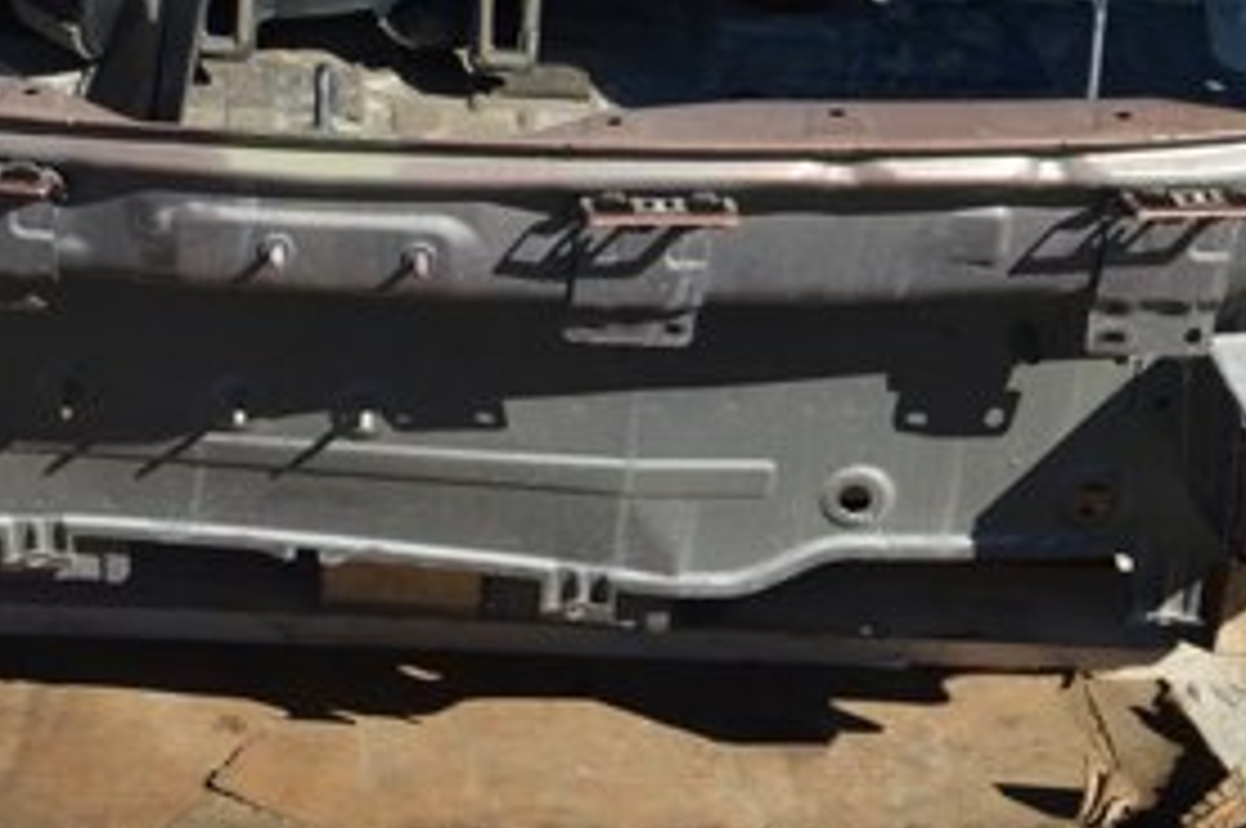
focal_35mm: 104
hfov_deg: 19.5
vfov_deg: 13.1
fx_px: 3595
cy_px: 232
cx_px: 283
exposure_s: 1/200
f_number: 7.1
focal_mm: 30
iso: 100
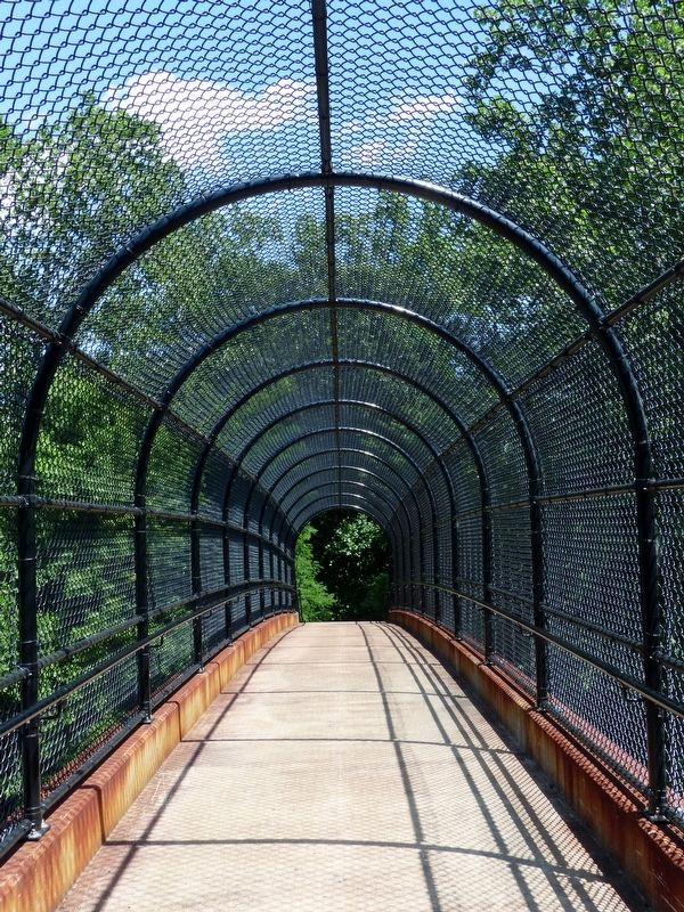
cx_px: 342
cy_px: 456
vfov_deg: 50.1
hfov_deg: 38.7
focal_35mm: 37
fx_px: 975
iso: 100
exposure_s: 1/160
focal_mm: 6.6
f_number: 6.3
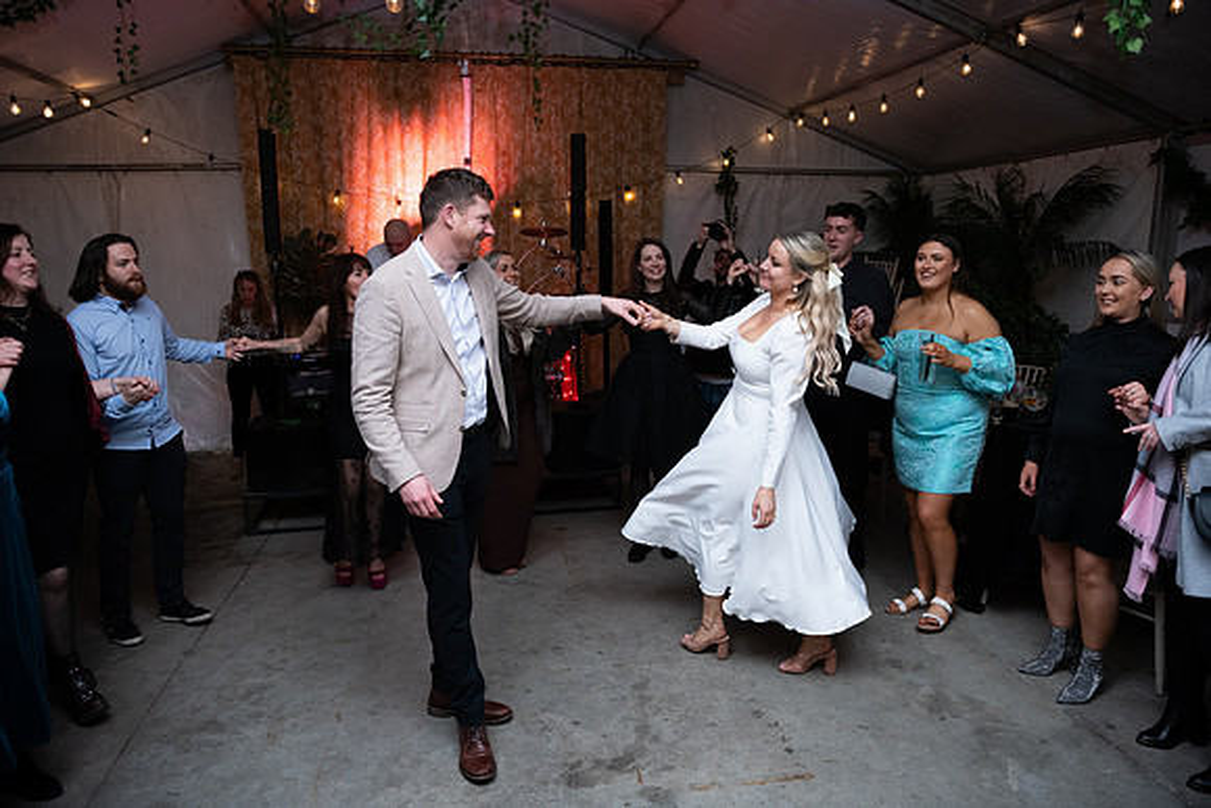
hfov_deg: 73.7
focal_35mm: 24
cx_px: 606
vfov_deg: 53.2
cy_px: 404
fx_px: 807
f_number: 3.5
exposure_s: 1/160
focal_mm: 24
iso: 800
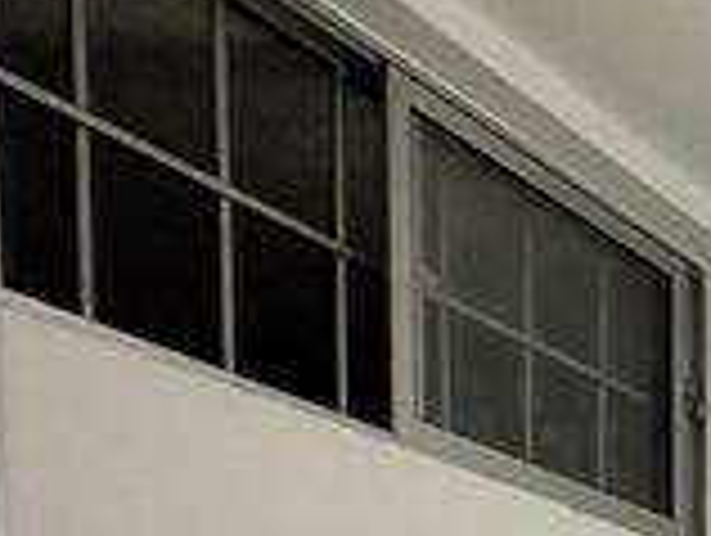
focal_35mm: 59
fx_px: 1214
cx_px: 1402
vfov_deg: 19.3
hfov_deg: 19.5
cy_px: 946
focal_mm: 2.22
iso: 160
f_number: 2.2
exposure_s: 1/60
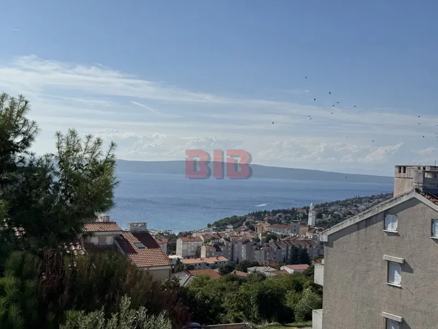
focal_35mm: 48
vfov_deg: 30.3
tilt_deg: +0.6
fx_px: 607
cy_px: 164
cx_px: 219
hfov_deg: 39.7
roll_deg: -1.8
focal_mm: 6.76
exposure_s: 1/12500
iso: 64
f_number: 1.78
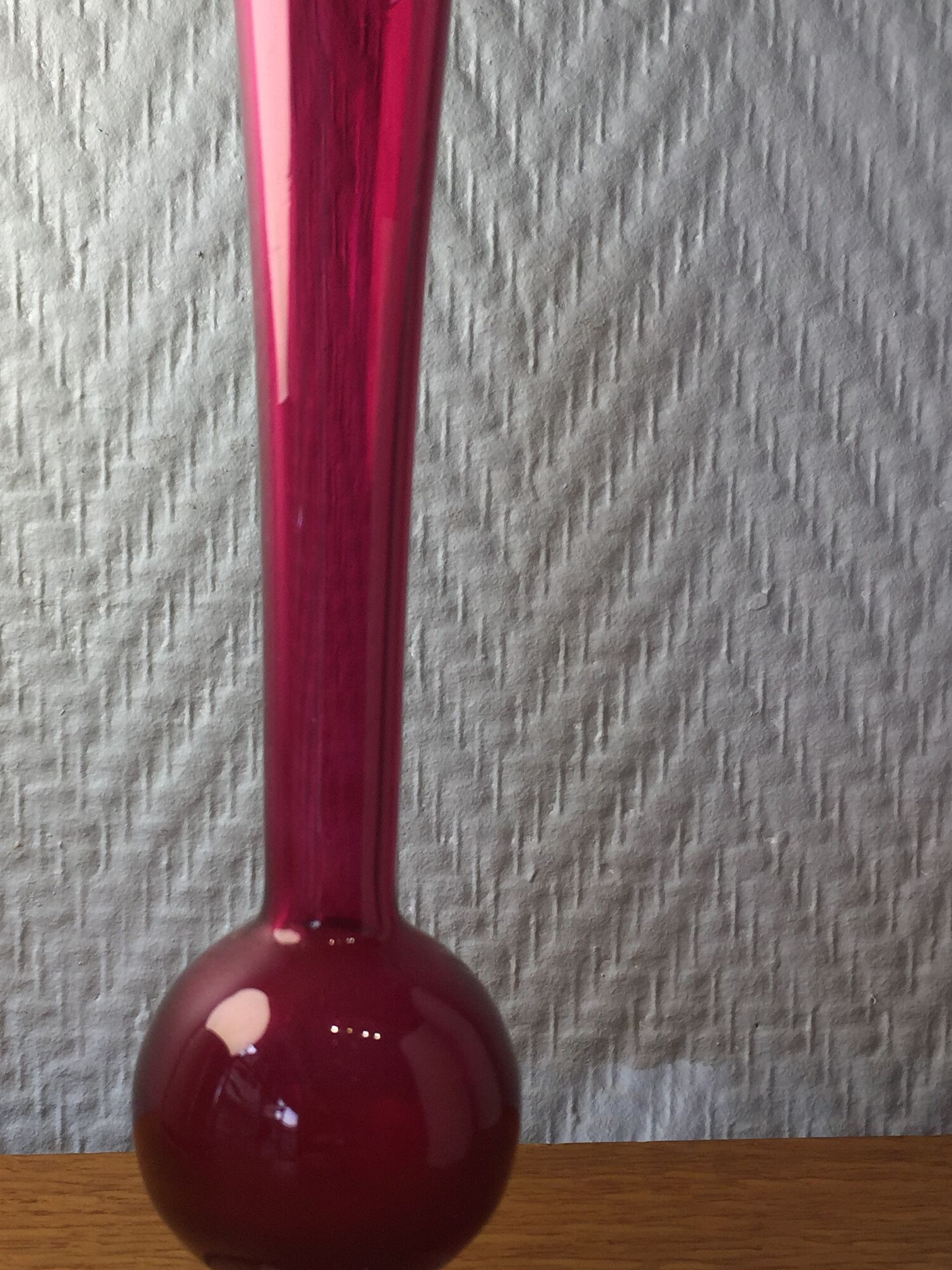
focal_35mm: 47
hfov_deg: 30.8
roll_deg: -0.2
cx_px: 370
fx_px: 1724
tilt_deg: -6.2
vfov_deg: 40.4
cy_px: 632
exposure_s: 1/350
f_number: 2.2
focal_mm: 4.15
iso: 32
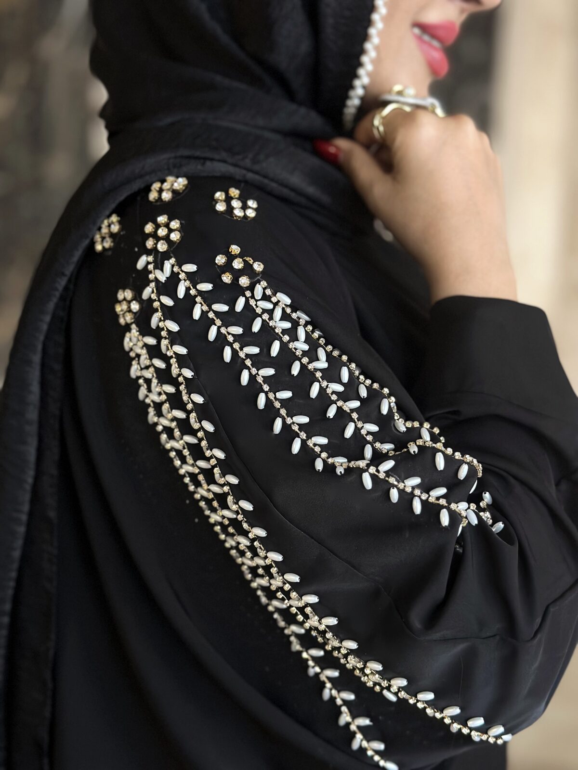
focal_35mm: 48
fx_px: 1069
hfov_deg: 30.3
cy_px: 385
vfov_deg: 39.7
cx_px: 289
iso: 400
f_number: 1.78
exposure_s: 1/54
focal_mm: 6.86
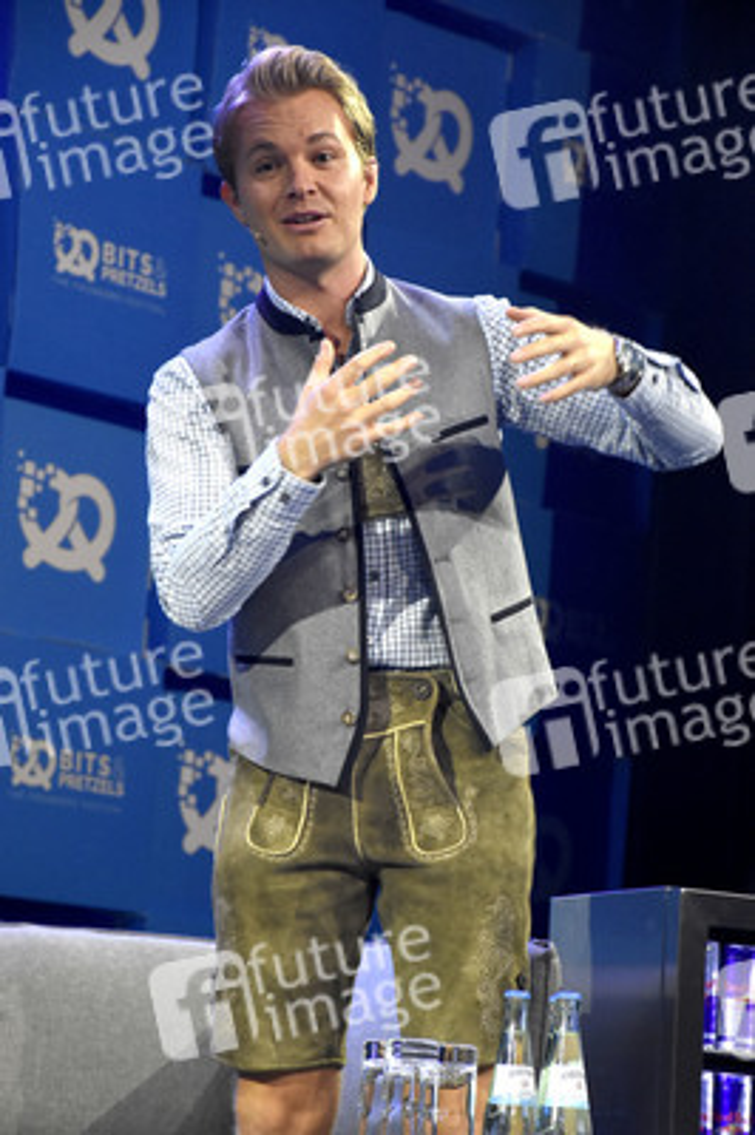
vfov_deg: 13.7
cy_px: 568
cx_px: 378
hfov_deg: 9.1
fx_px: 4727
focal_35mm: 150
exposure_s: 1/160
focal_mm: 100
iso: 3200
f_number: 6.3
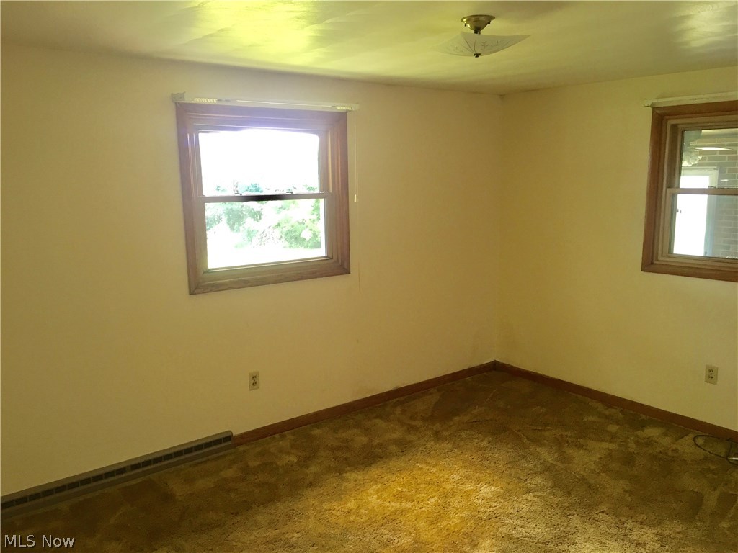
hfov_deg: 61.7
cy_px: 276
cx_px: 369
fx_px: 618
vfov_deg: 48.2
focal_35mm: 29
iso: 80
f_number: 2.2
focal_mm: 4.15
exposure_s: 1/30
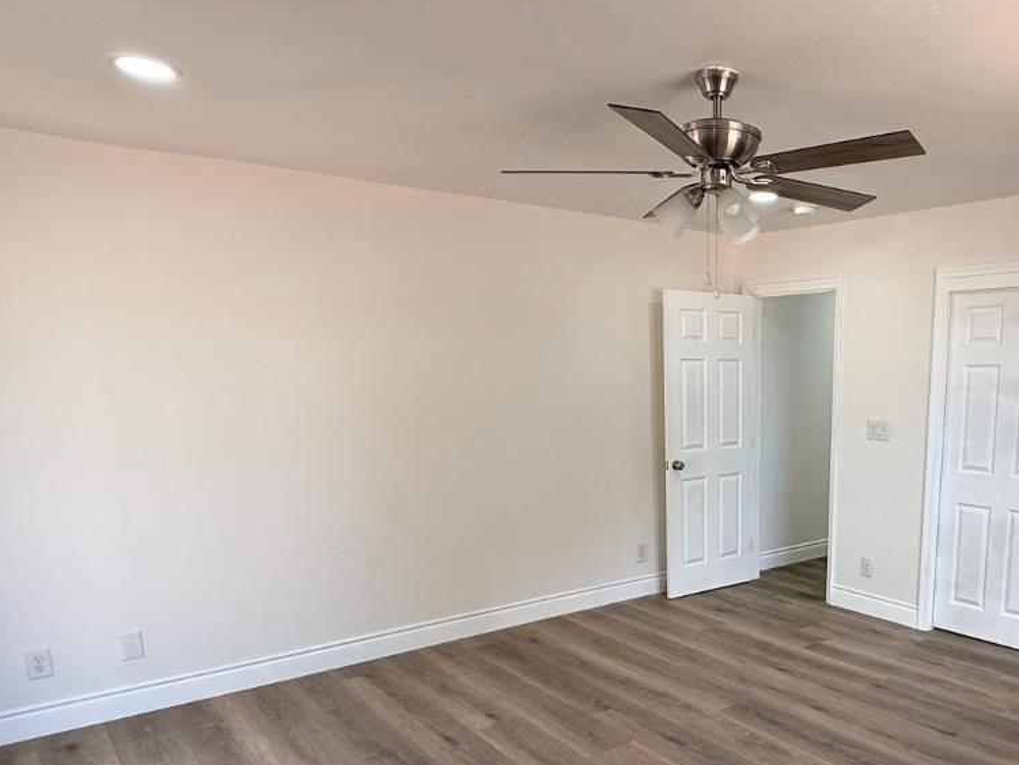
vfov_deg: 48.5
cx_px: 732
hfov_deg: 60.8
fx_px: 825
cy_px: 539
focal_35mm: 28
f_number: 2.2
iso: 100
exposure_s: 1/120
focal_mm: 2.22
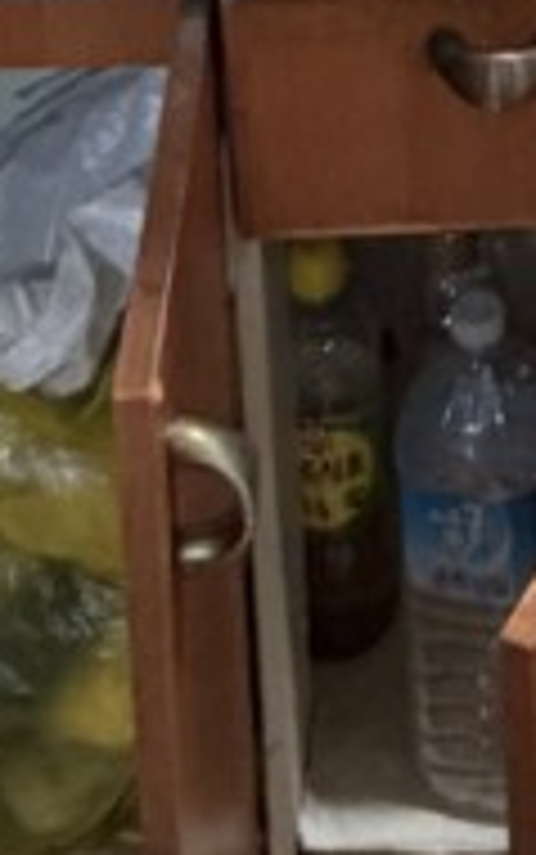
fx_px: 2334
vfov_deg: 16.1
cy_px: -860
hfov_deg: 12.8
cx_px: 617
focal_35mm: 100
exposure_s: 1/60
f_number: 2.2
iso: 400
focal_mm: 2.22
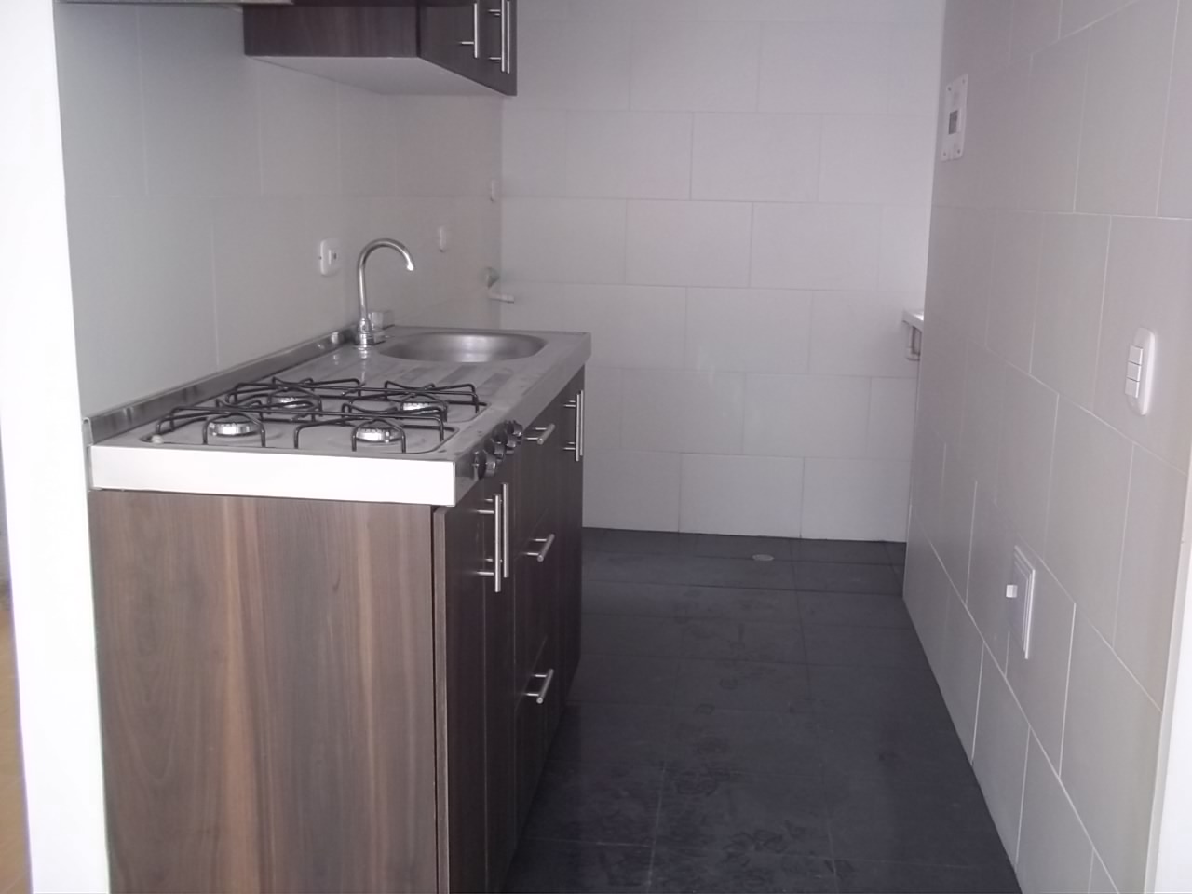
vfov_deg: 39.7
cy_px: 447
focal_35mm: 36
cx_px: 596
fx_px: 1240
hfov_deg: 51.4
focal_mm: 6.5
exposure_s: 1/30
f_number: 3.1
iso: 160
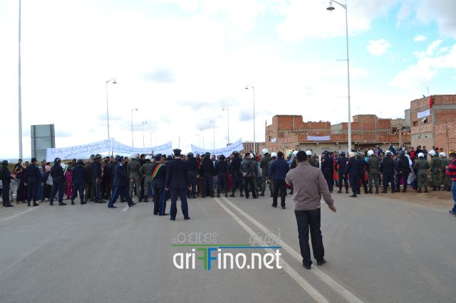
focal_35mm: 27
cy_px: 152
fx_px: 342
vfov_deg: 47.9
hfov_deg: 67.4
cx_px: 228
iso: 100
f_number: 8
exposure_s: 1/250
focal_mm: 18
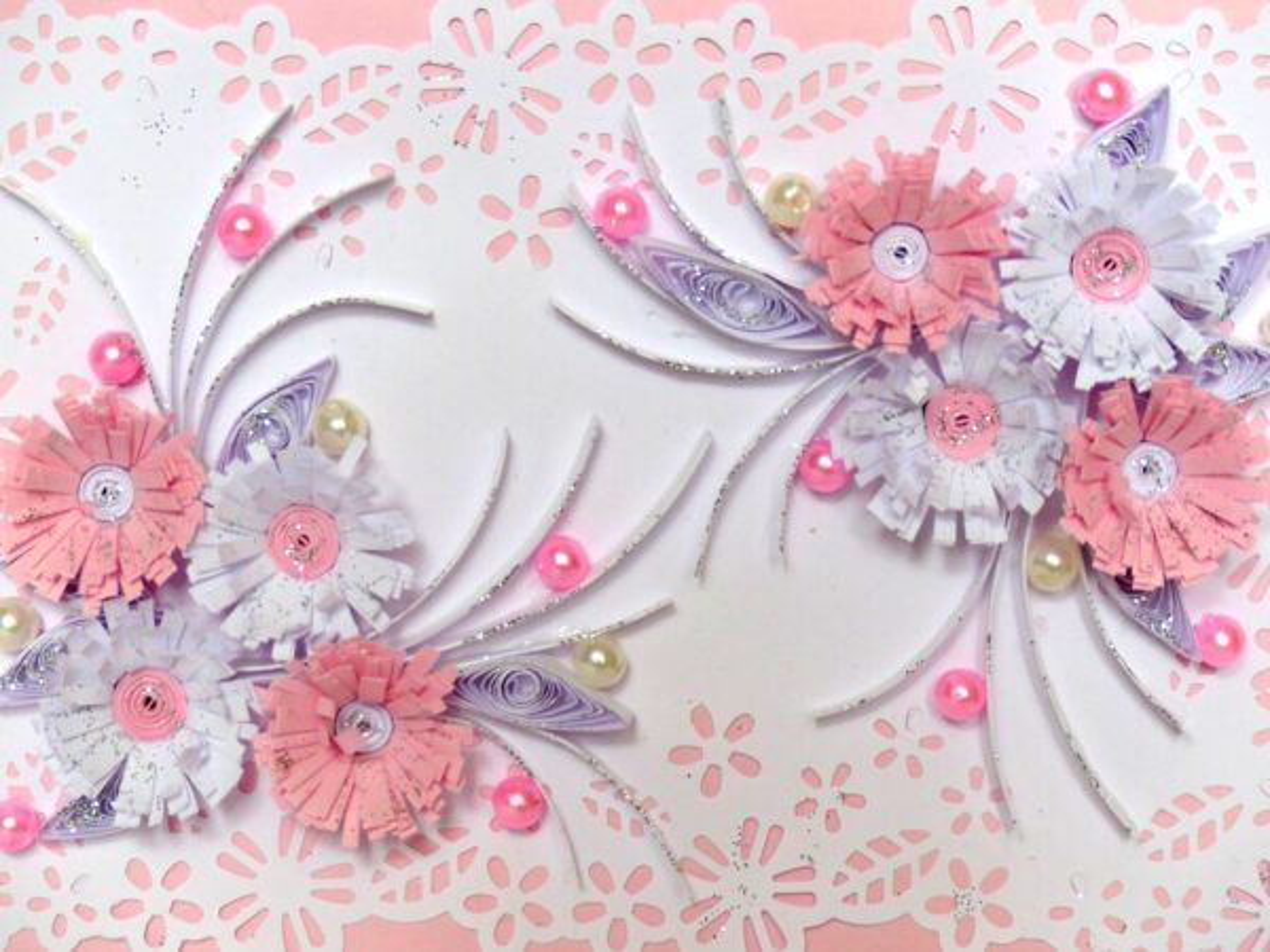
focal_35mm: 109
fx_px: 3999
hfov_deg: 18.0
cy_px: 476
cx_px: 635
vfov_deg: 13.6
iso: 100
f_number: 2.8
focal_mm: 19.6
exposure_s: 1/100
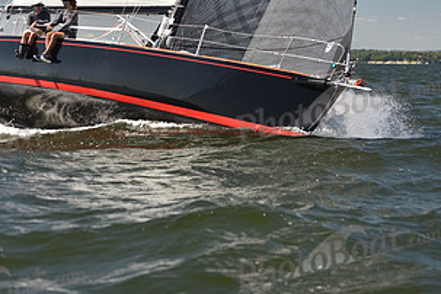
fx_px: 1641
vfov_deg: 10.2
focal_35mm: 134
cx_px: 162
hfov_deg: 15.3
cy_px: 52
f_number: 3.2
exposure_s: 1/1000
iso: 250
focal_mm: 70
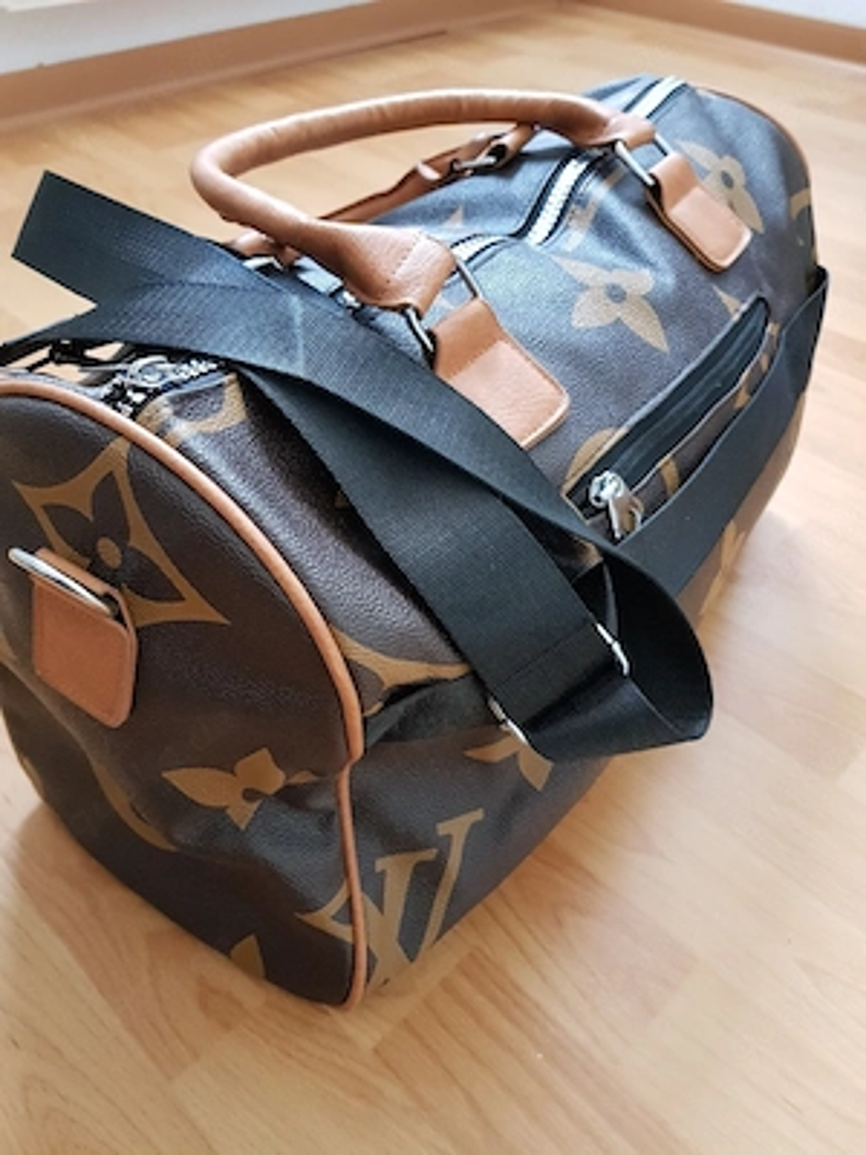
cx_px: 433
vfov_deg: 67.3
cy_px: 578
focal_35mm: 26
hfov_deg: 53.1
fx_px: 867
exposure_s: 1/50
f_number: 1.7
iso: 400
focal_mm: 4.2
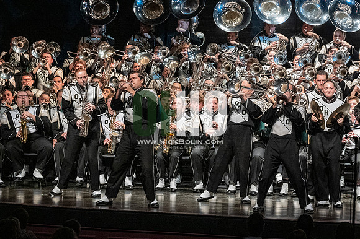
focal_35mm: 210
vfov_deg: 6.5
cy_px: 120
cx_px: 180
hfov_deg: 9.8
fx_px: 2099
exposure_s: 1/500
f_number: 4
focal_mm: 140
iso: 5000
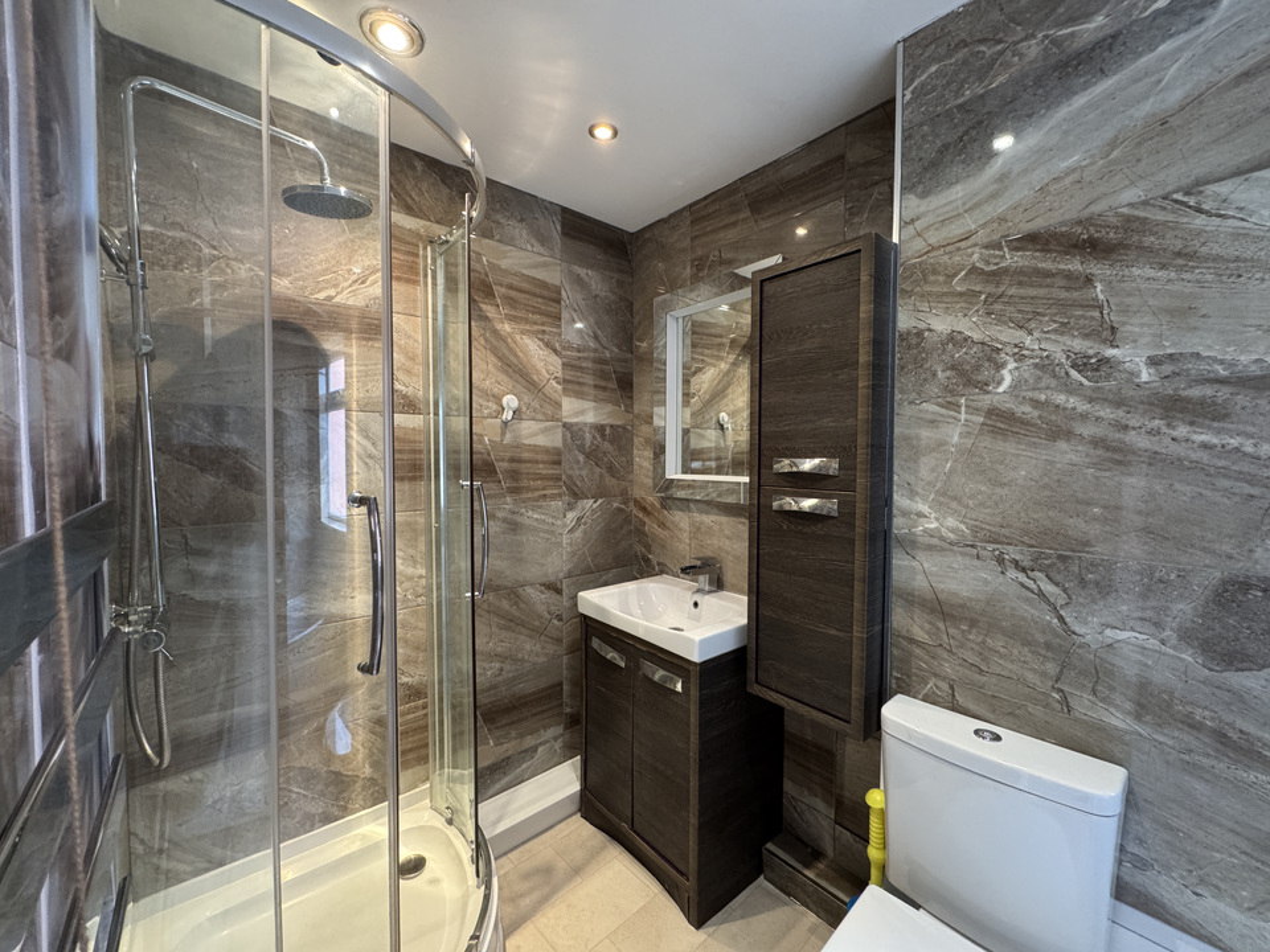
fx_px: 514
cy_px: 476
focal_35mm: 14
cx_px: 635
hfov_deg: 102.1
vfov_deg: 85.7
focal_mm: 2.22
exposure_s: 1/50
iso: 500
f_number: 2.2
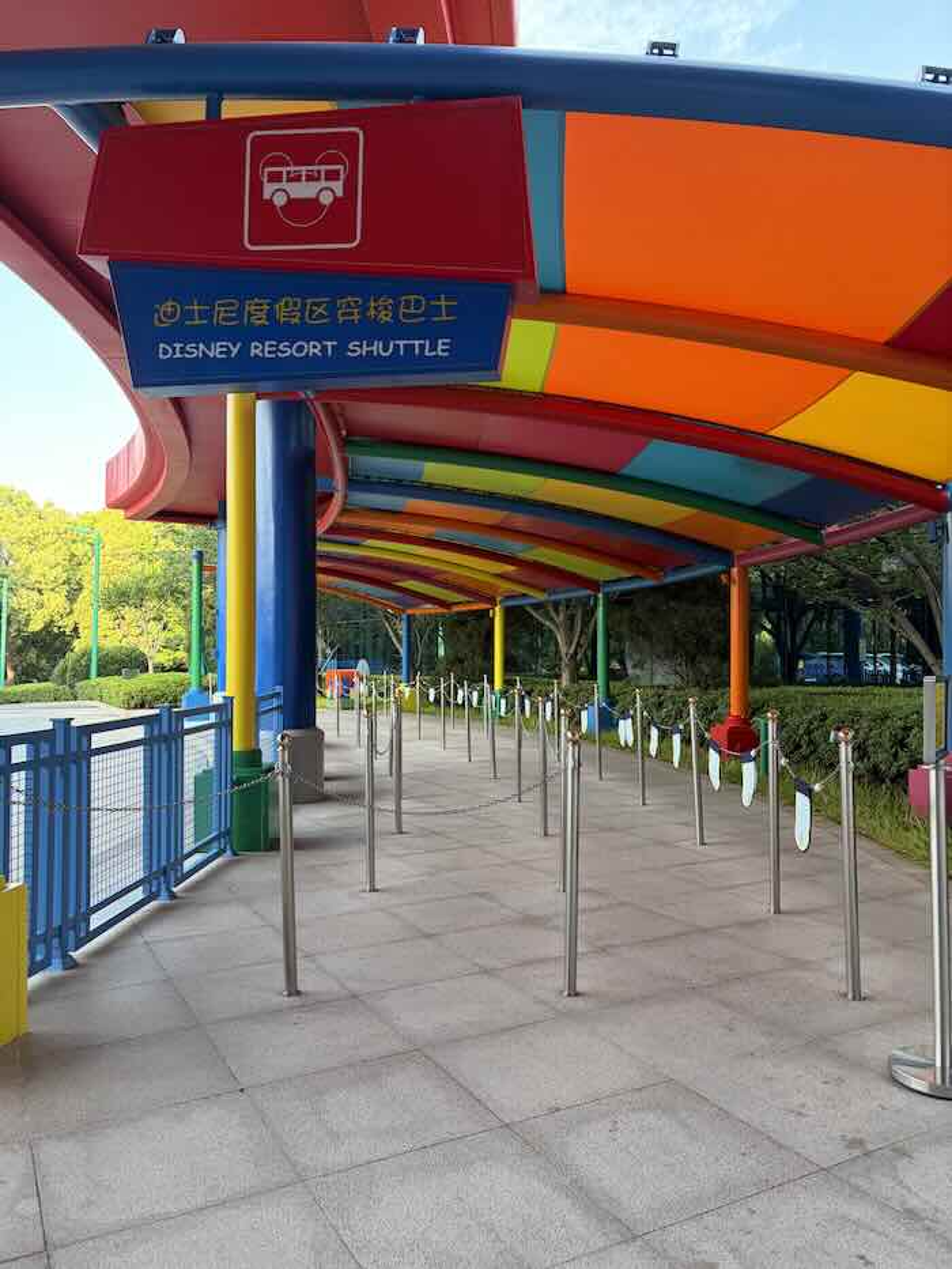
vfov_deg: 67.3
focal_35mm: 26
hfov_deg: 53.1
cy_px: 634
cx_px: 476
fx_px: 953
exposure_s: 1/122
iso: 64
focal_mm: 5.96
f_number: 1.6
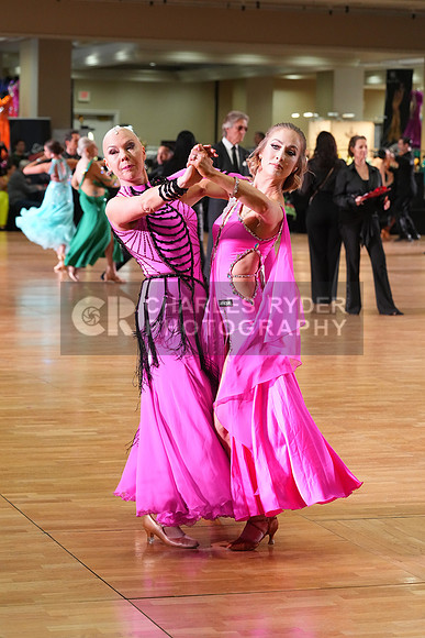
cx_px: 212
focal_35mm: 98
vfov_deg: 20.8
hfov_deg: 14.0
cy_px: 319
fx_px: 1734
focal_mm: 98
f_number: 5.6
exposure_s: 1/200
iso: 4000
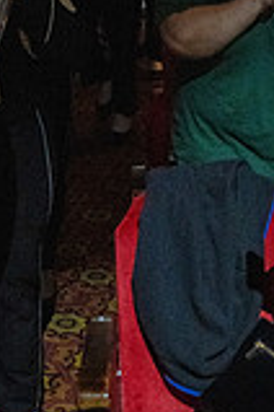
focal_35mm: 68
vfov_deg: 25.3
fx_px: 776
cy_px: -132
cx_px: 44
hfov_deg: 19.7
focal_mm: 24
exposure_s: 1/500
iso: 20000
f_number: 2.8
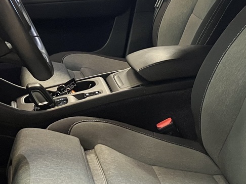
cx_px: 146
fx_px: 590
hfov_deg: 23.5
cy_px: 69
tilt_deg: -16.7
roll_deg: -1.3
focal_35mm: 83
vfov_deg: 17.7
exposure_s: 1/25
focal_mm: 3.99
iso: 400
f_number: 1.8
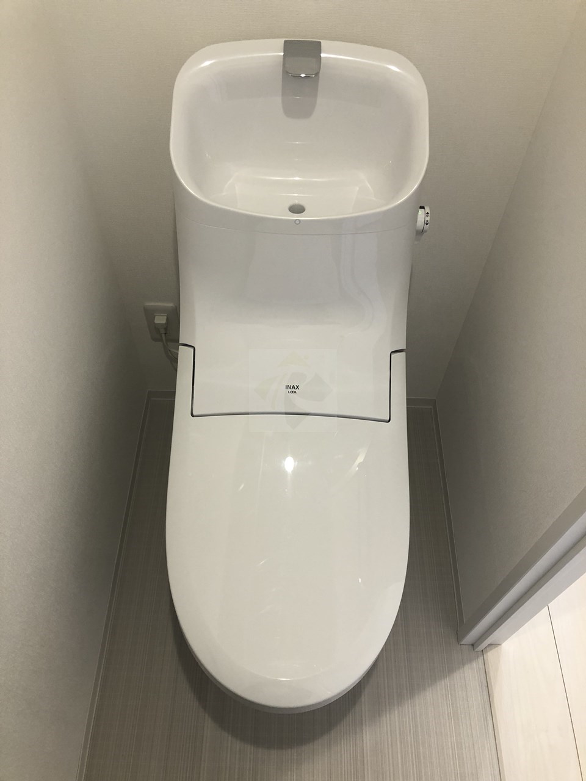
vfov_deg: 63.4
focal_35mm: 28
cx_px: 293
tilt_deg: -54.3
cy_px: 390
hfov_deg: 49.7
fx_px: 632
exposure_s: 1/33
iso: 32
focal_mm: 4
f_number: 1.8
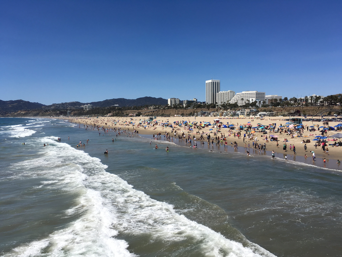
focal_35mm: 29
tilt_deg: -2.8
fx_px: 287
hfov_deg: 61.7
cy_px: 128
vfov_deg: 48.2
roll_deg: -0.4
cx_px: 171
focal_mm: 4.15
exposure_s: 1/3077
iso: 25
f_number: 2.2
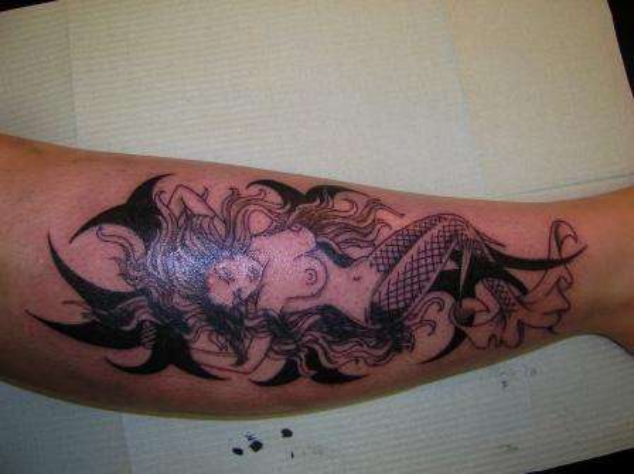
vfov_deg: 40.6
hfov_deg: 52.7
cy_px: 237
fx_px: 640
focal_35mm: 35
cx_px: 317
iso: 50
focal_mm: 5.8
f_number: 2.9
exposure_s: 1/60.1
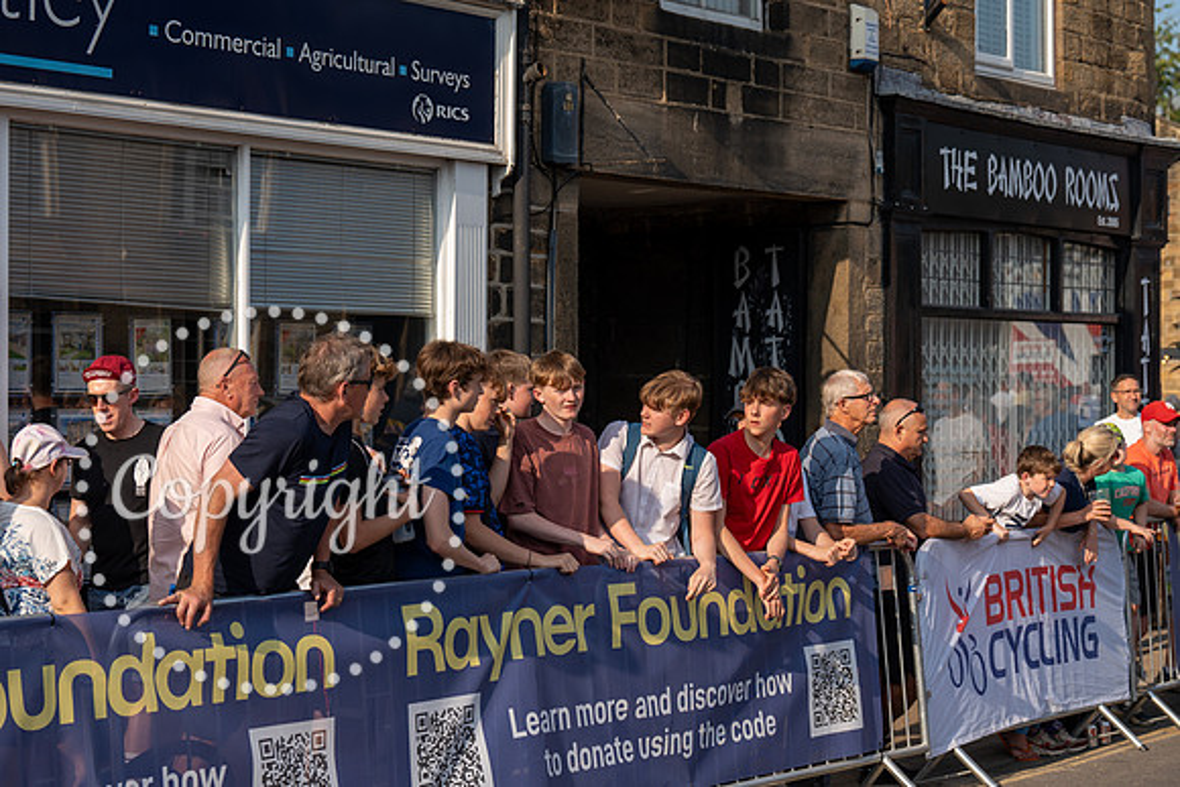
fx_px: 2295
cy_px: 394
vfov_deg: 19.5
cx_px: 590
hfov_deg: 28.8
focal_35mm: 70
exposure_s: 1/1000
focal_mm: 70
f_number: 5
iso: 160
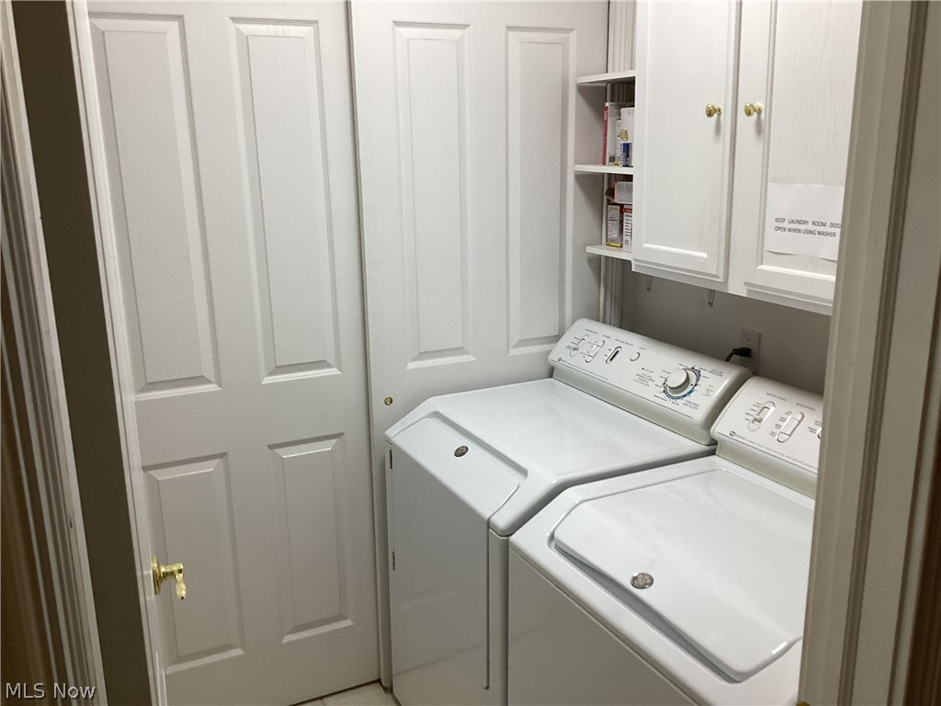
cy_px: 353
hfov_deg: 58.4
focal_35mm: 31
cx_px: 470
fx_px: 843
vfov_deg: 45.4
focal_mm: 3.3
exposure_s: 1/60
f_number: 2.4
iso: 80
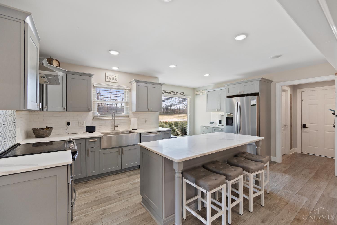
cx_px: 168
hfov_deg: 100.4
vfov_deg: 77.3
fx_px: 140
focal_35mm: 15
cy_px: 112
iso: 400
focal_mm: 10
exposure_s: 1/20
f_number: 4
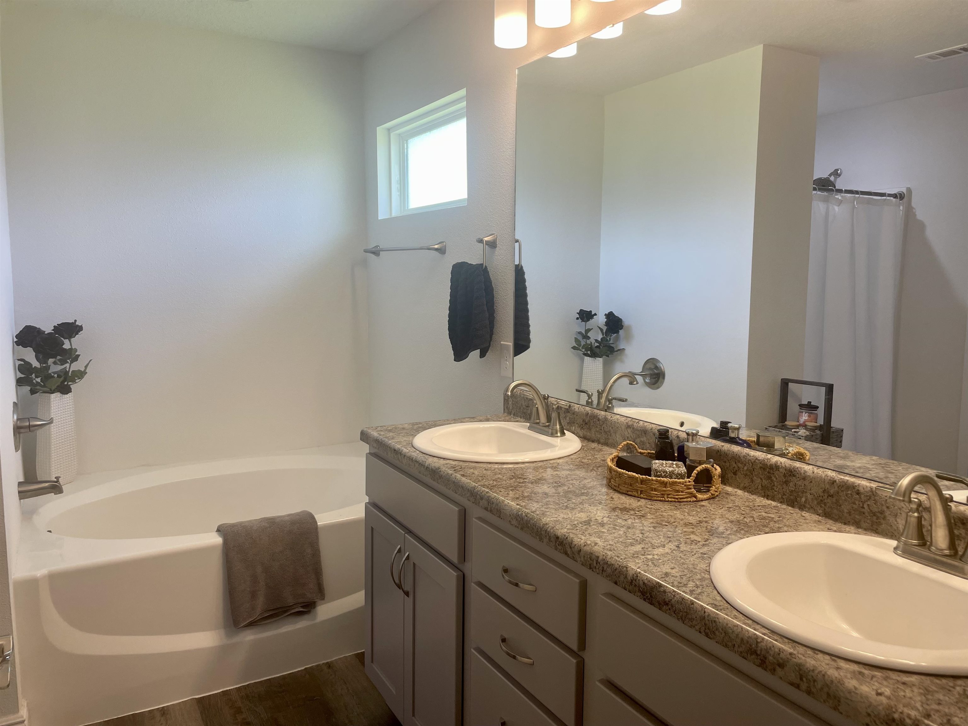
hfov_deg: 67.3
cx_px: 484
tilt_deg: -5.8
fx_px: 727
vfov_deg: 53.1
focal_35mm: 26
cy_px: 363
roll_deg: +0.6
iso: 50
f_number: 1.6
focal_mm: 4.2
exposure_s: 1/120
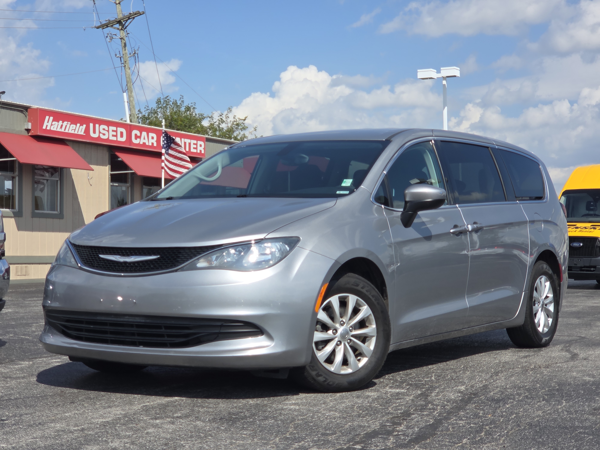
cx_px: 300
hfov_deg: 28.2
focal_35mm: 69
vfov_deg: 21.3
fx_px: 1196
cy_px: 225
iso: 25
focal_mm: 7
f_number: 2.4
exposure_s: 1/1501
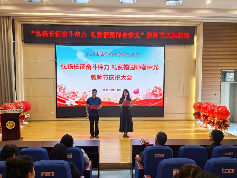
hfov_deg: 65.3
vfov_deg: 51.4
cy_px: 89
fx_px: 185
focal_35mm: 27
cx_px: 118
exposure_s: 1/50
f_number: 4
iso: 160
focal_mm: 5.75
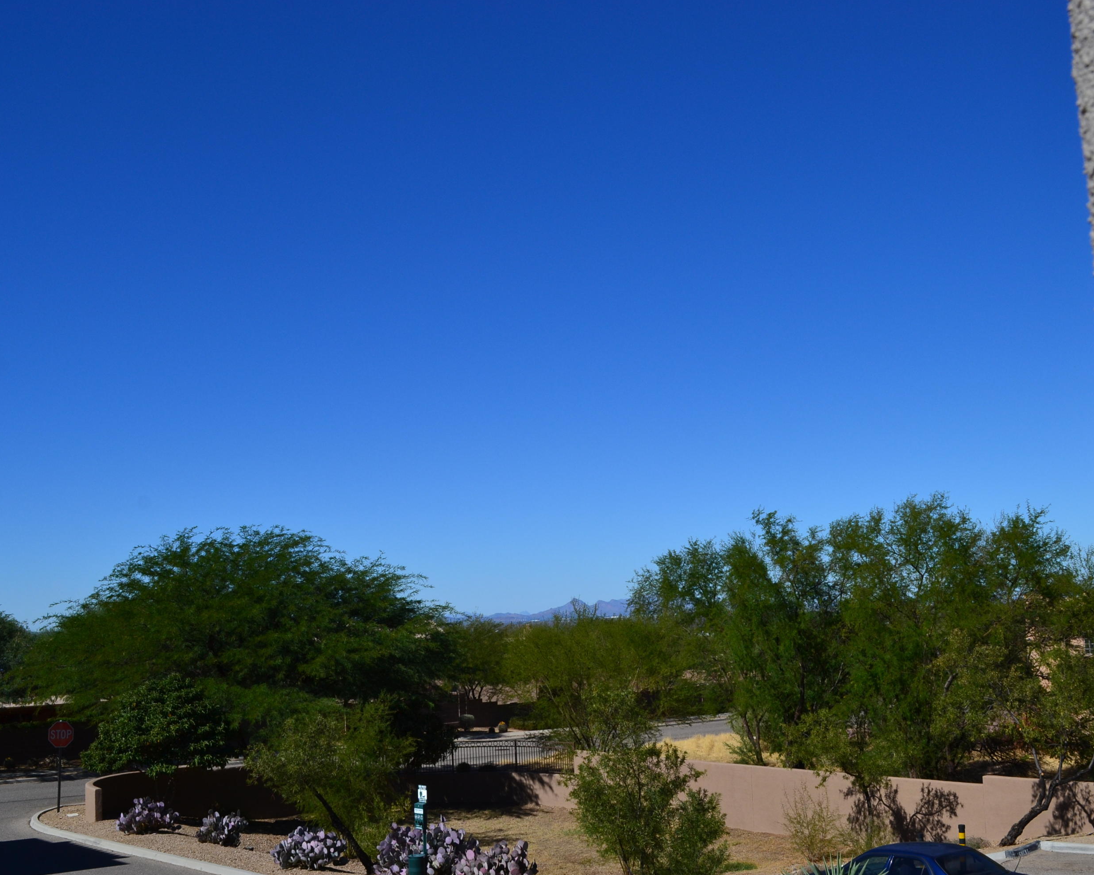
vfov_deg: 36.5
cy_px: 439
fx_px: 1328
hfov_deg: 44.8
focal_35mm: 41
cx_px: 540
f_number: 11
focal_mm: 24
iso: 250
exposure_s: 1/500
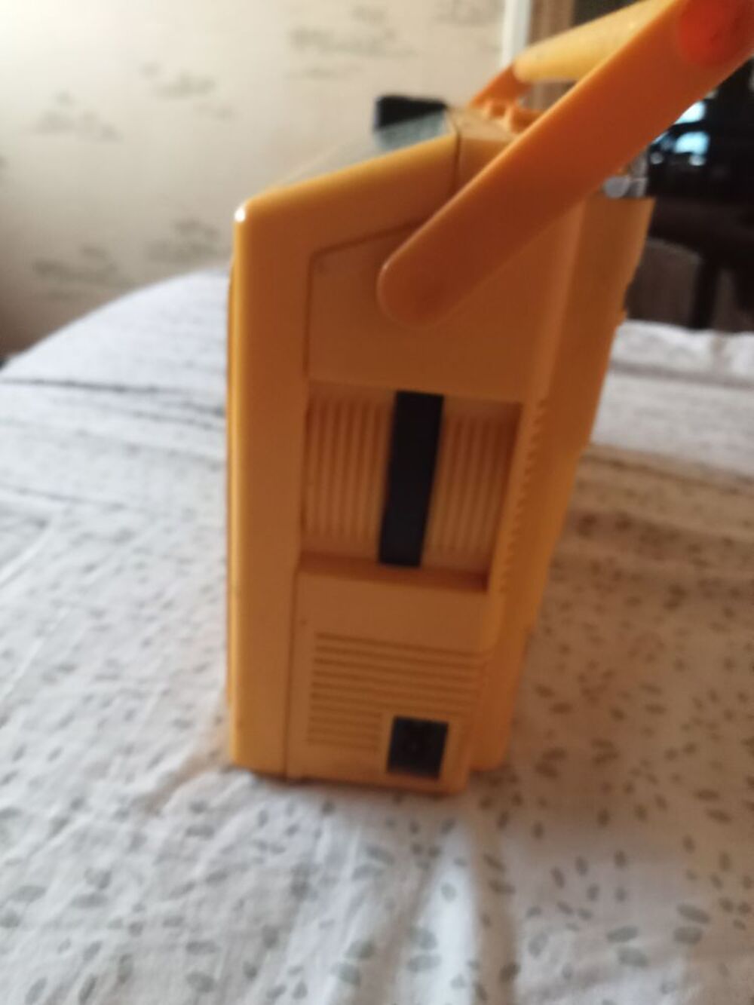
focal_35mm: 28
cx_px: 377
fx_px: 813
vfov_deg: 63.4
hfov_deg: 49.8
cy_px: 502
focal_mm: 3.46
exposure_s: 1/33.3
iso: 927
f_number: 2.2
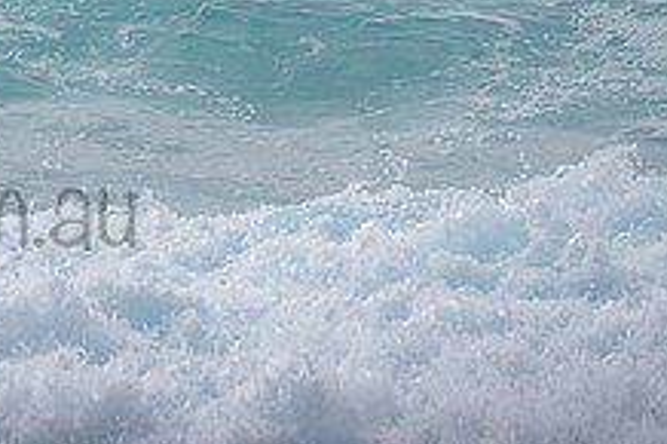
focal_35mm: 1635
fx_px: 30269
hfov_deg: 1.3
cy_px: 42
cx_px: -191
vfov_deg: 0.8
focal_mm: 500
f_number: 5.6
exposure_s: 1/2000
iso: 90
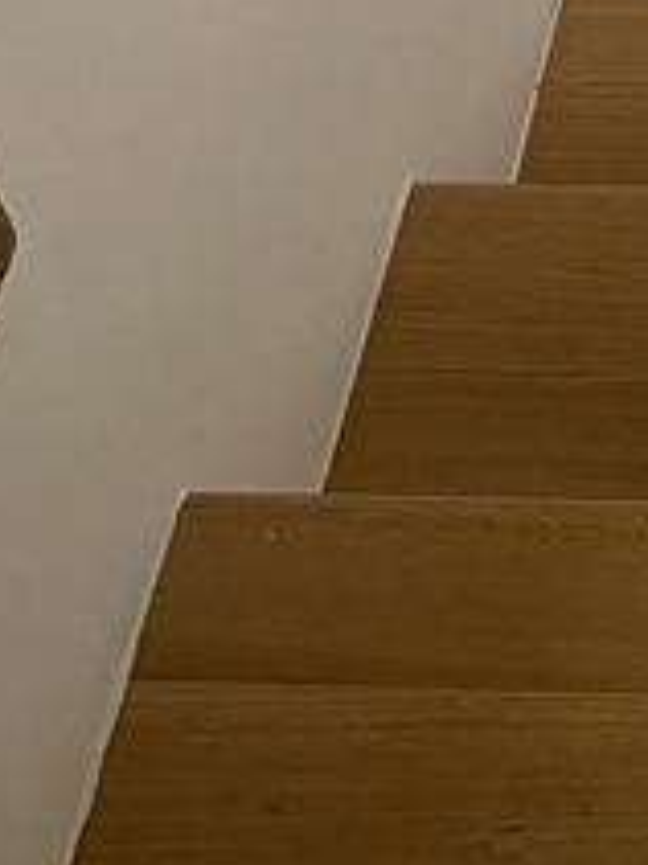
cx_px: 1440
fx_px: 3198
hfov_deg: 10.3
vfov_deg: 13.5
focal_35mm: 128
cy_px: -779
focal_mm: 5.1
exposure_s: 1/50
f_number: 1.6
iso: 80
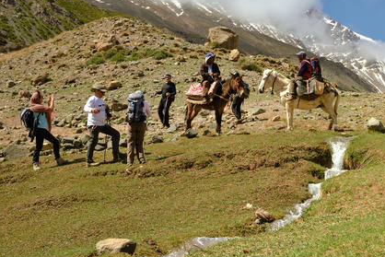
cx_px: 323
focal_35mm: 67
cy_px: 174
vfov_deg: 20.2
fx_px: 717
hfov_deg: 29.2
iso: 400
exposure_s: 1/340
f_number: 11
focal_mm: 23
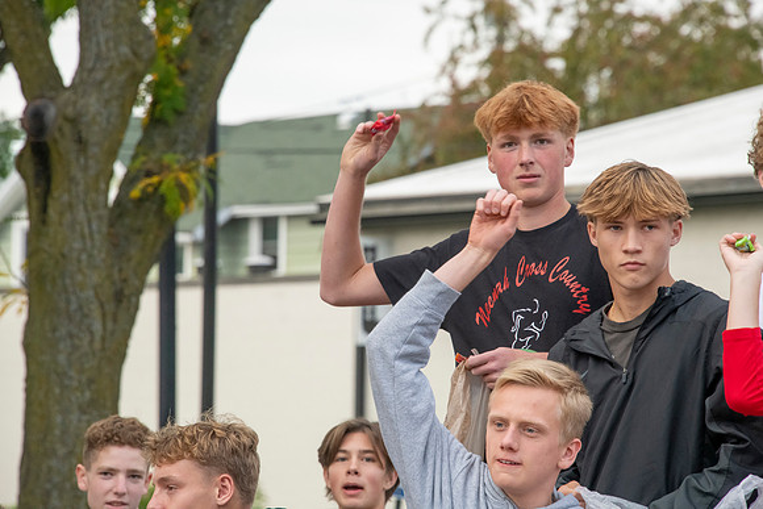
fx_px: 6360
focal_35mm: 300
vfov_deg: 4.6
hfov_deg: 6.9
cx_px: 382
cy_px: 254
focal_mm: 300
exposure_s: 1/500
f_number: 11
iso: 3200
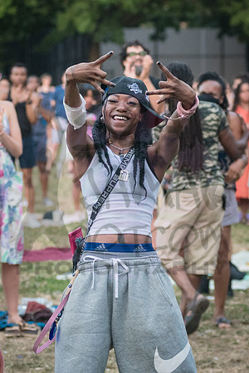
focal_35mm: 144
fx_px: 1493
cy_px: 187
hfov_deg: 9.5
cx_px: 129
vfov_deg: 14.3
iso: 4000
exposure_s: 1/320
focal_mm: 86
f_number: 3.2
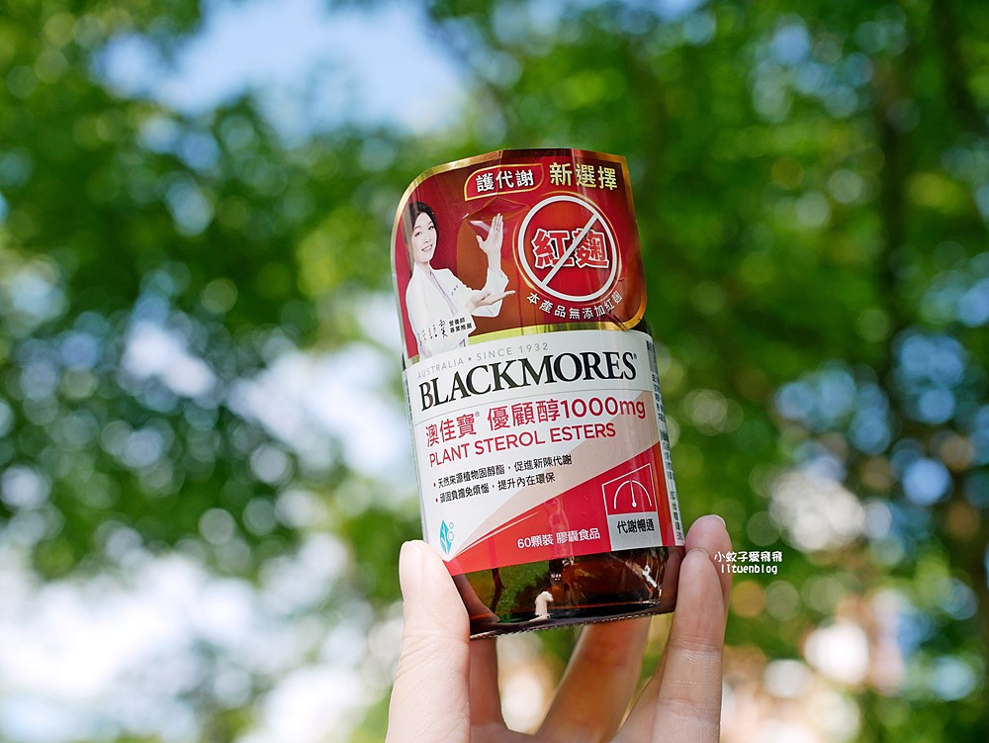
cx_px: 494
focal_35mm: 50
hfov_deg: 38.2
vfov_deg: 29.1
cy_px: 372
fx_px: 1429
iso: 200
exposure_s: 1/1000
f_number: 2.8
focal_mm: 25
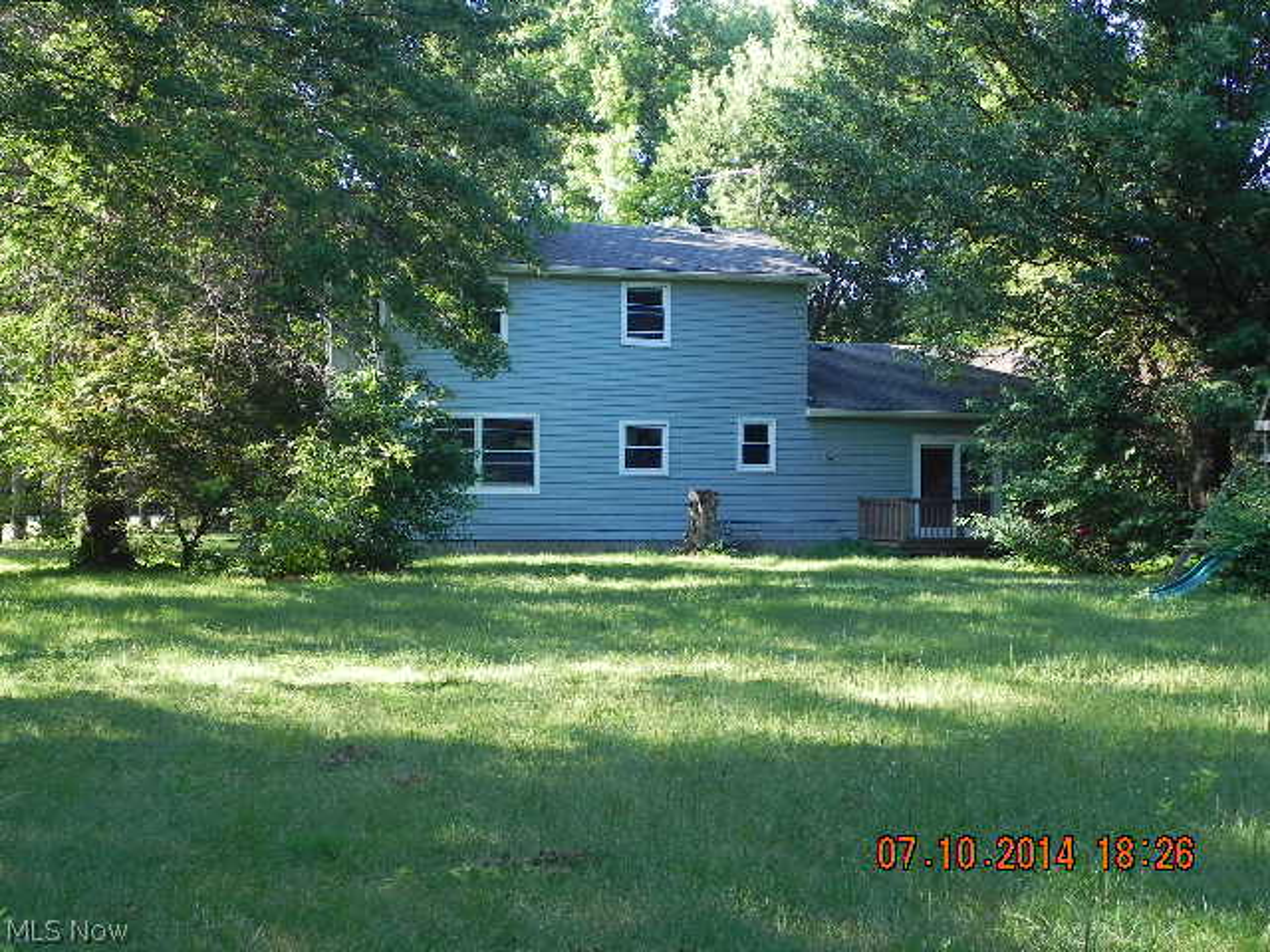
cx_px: 635
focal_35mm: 52
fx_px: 1908
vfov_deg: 28.0
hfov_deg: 36.8
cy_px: 476
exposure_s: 1/114
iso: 160
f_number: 4
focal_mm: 9.2
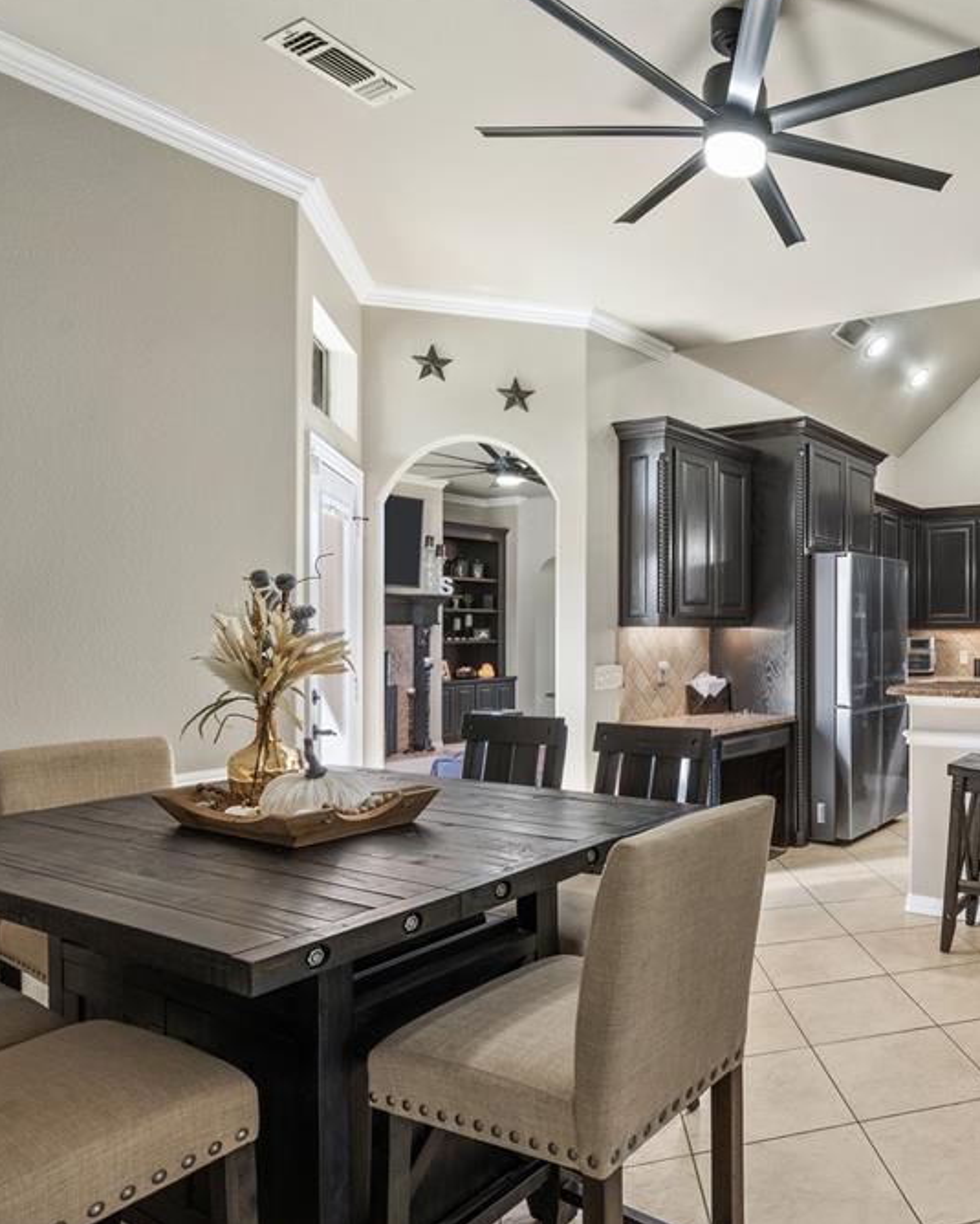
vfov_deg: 72.6
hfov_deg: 54.7
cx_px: 841
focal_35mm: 23
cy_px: 612
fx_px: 833
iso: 160
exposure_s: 1/2
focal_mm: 16
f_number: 9
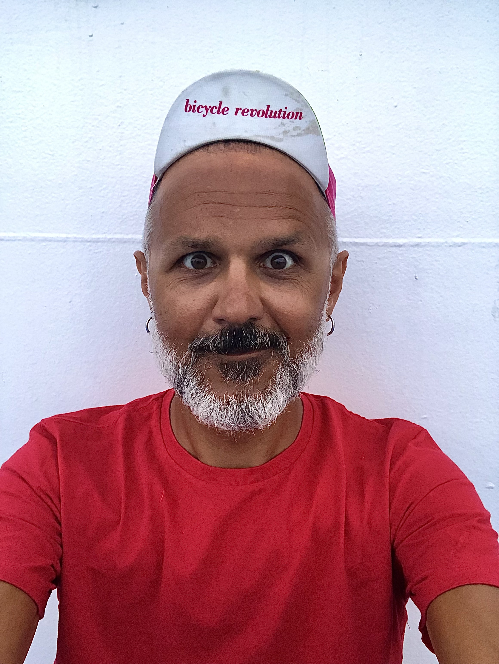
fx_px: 614
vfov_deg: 56.8
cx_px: 250
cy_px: 332
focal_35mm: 32
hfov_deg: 44.2
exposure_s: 1/40
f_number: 2.2
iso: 250
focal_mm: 2.87
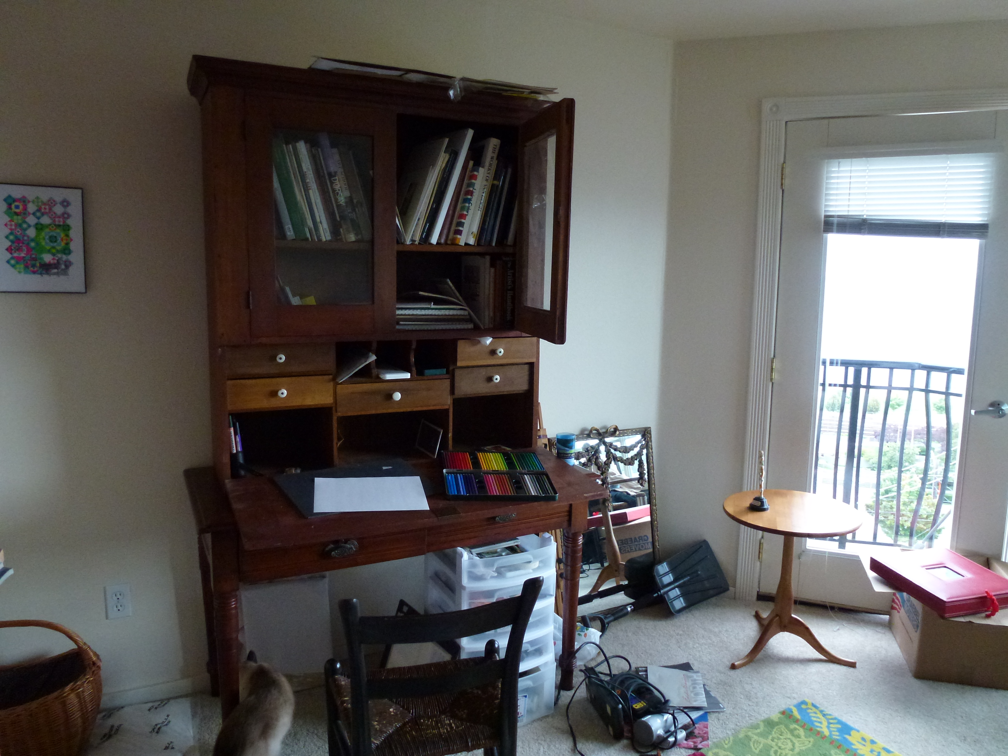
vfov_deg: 56.8
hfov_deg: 71.6
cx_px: 504
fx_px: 699
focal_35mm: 24
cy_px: 378
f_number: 3.3
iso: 400
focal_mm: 4.3
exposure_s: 1/50
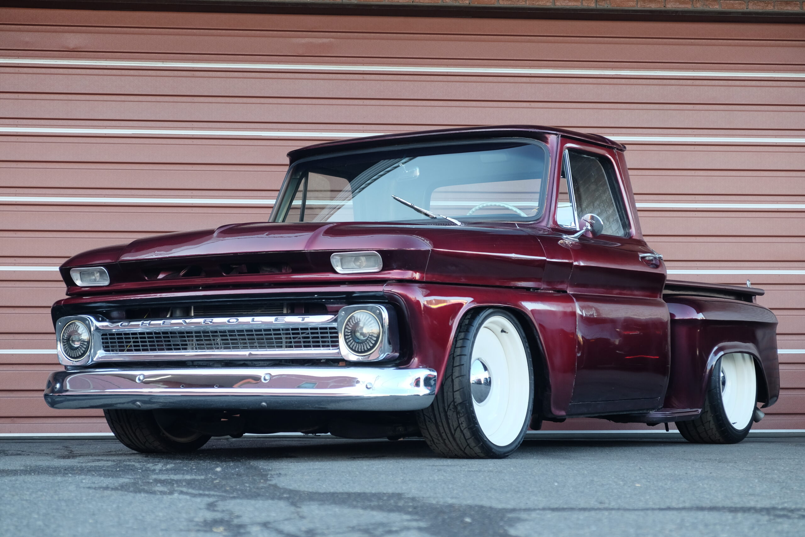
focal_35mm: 69
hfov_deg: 29.2
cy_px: 268
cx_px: 402
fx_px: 1543
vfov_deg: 19.7
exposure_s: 1/105
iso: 400
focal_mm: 46.3
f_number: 4
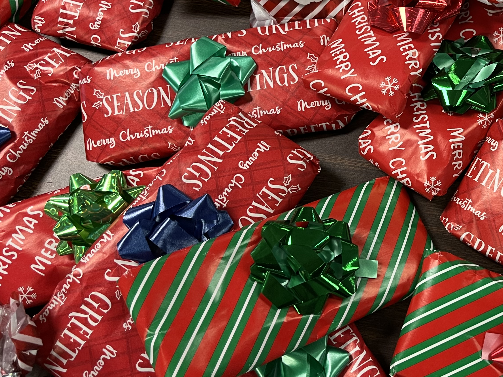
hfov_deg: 38.9
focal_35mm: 46
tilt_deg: -70.9
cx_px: 433
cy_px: 128
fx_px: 668
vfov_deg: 31.3
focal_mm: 5.1
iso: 160
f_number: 1.6
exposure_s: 1/60
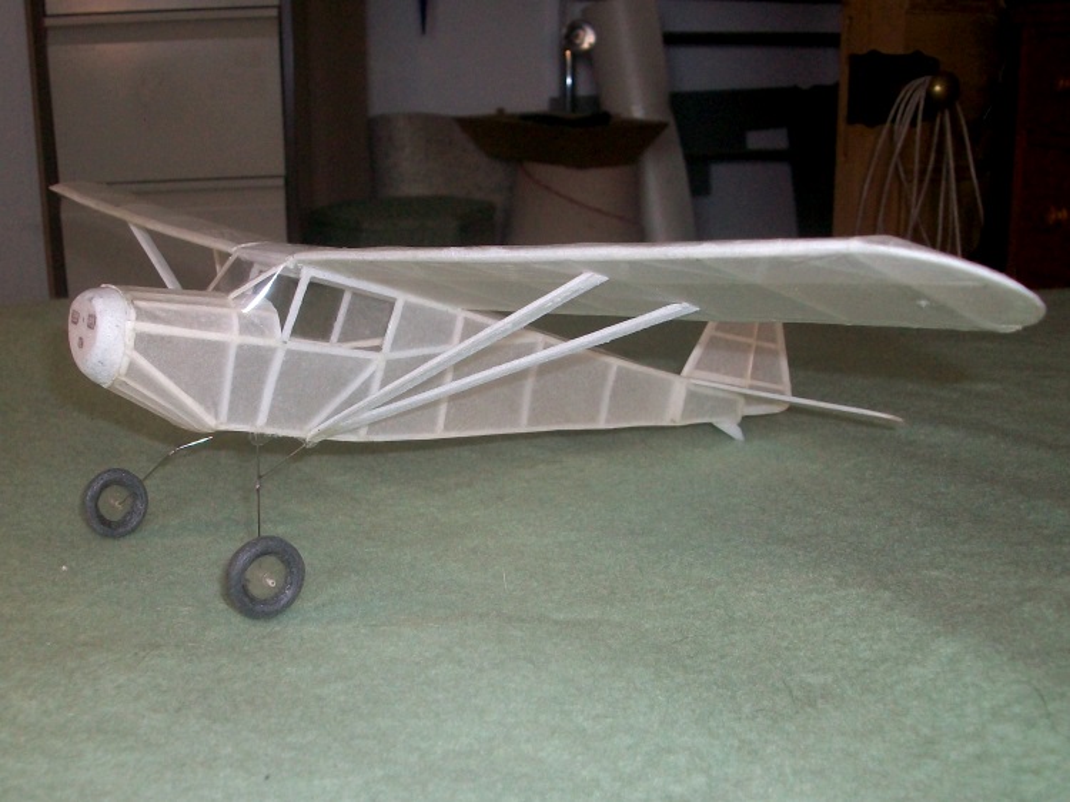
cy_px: 401
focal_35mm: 34
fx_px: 1051
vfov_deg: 41.8
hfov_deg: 54.0
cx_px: 535
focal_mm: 5.7
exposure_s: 1/60
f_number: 2.8
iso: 120
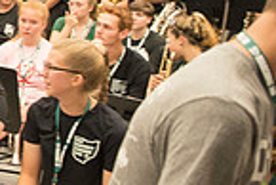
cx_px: -188
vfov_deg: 14.1
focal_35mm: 96
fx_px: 737
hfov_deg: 17.9
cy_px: 5
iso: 2500
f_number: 3.2
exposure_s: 1/200
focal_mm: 24
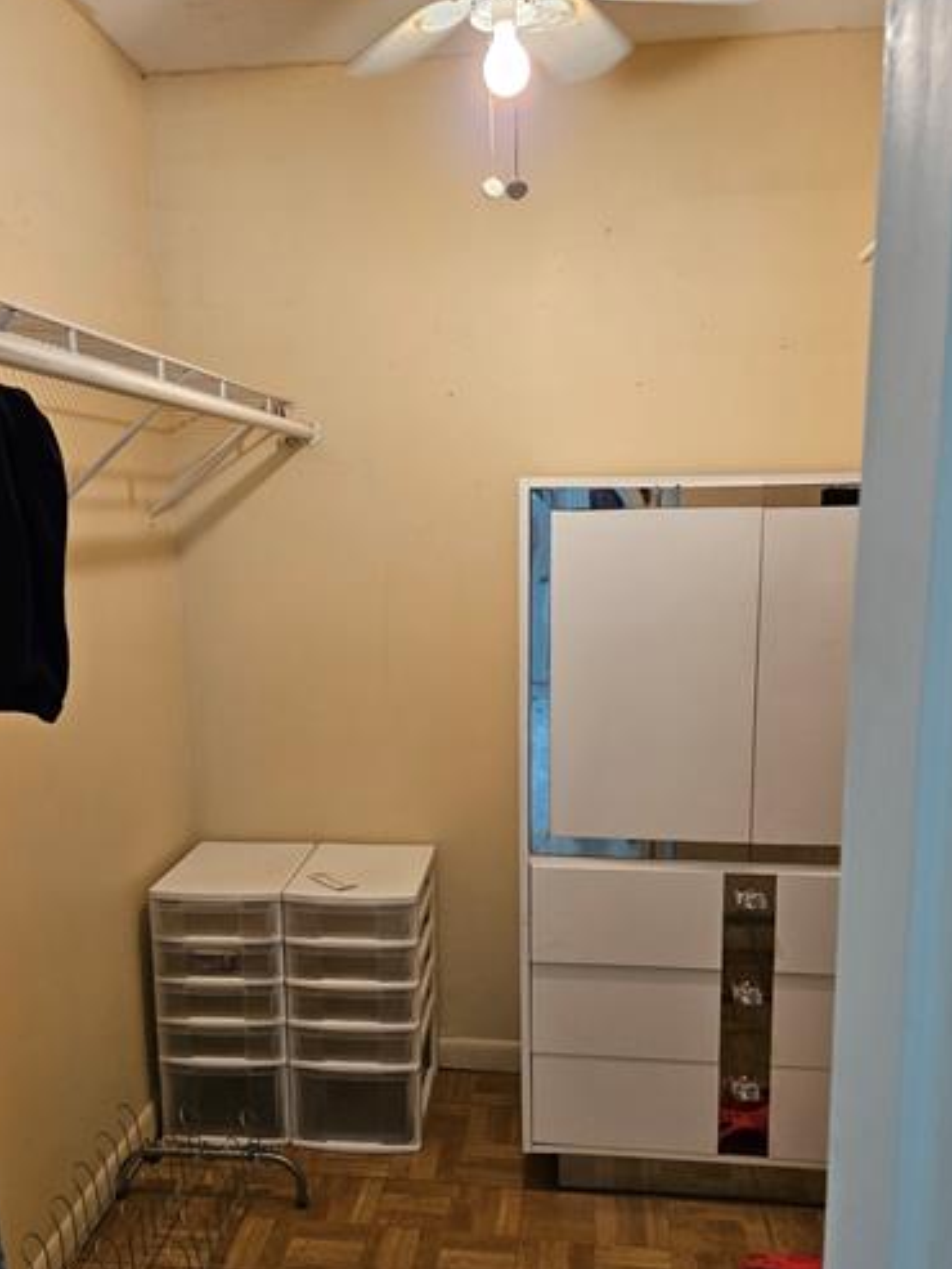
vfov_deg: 63.3
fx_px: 1026
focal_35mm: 28
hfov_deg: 49.7
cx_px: 453
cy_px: 695
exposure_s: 1/120
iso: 200
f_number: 1.8
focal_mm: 5.4
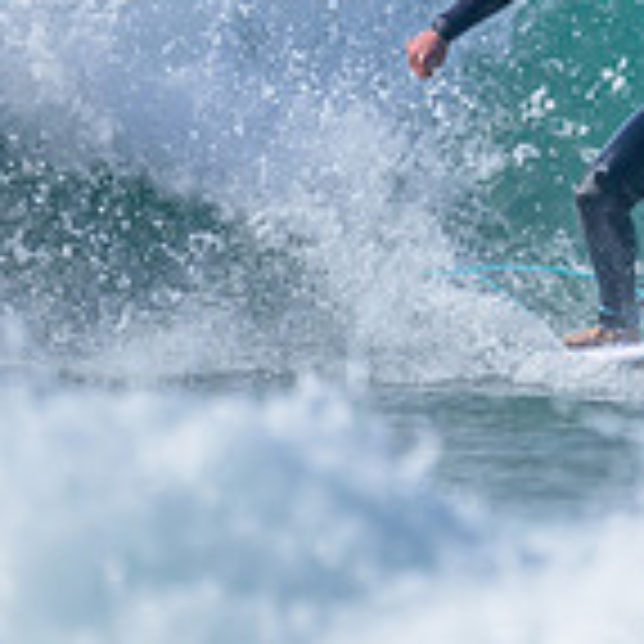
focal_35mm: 2760
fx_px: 58093
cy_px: -133
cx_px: 1112
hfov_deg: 0.6
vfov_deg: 0.6
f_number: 6.3
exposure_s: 1/2500
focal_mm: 800
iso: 400
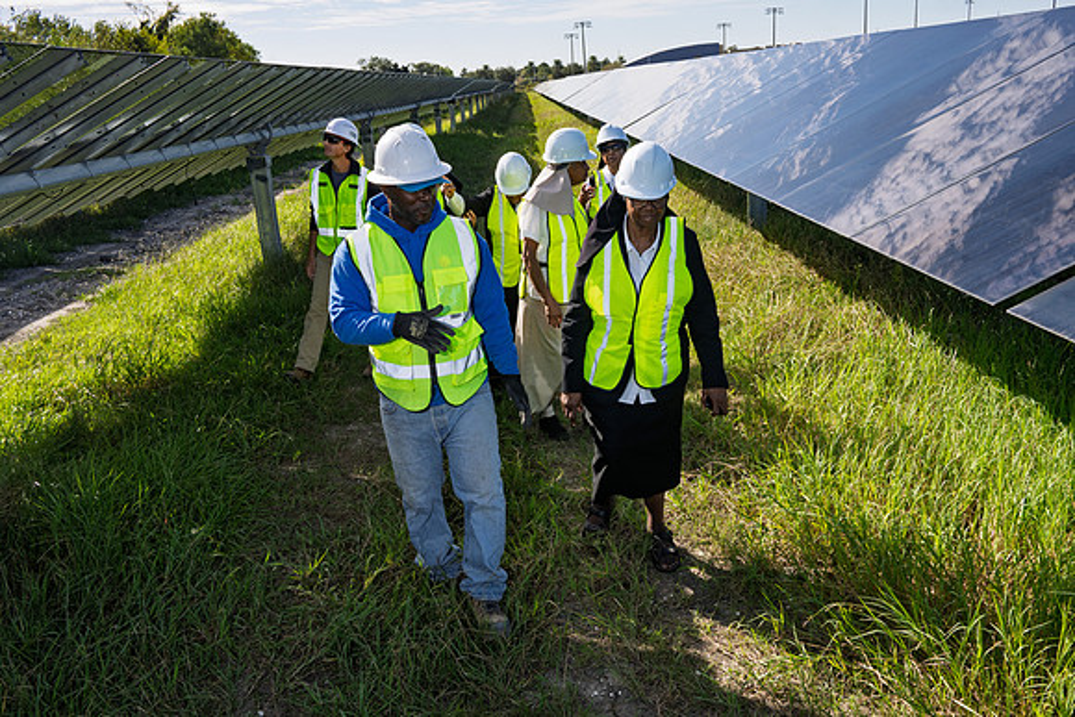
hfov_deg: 61.3
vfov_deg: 43.2
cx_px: 572
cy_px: 366
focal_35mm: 30
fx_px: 905
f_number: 11
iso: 200
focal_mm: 28
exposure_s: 1/200
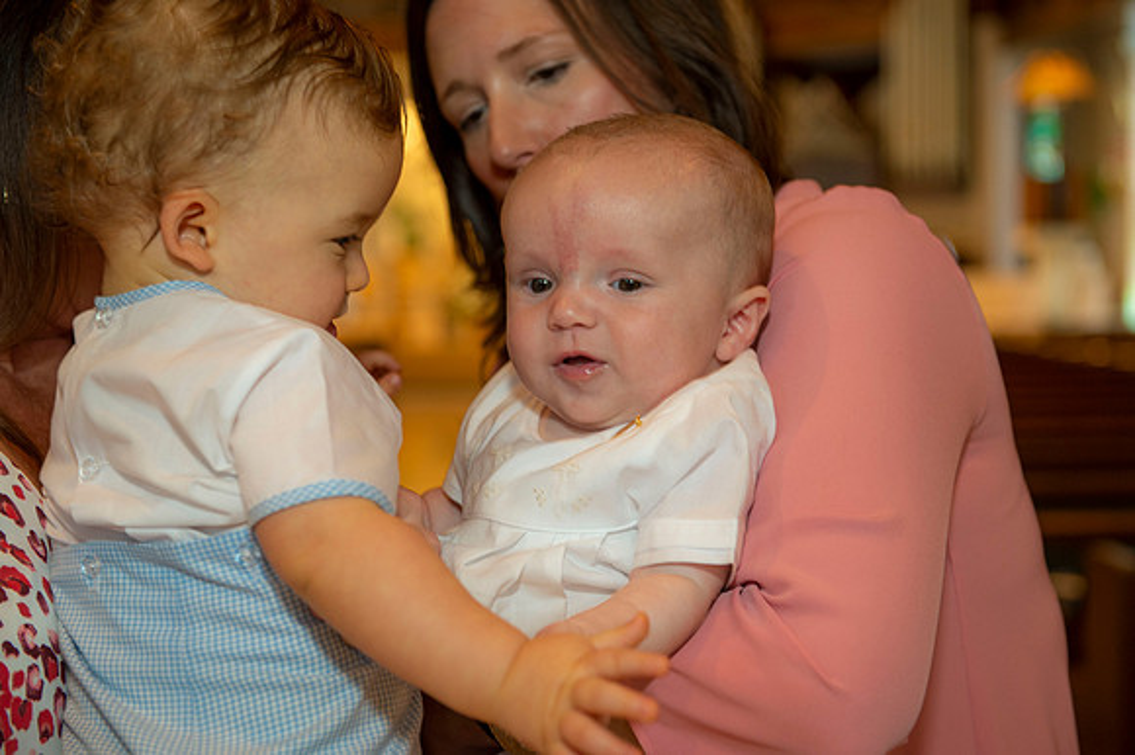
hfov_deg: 32.4
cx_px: 568
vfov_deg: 21.9
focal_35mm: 62
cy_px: 378
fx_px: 1954
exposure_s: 1/100
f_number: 4
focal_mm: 62
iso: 1000
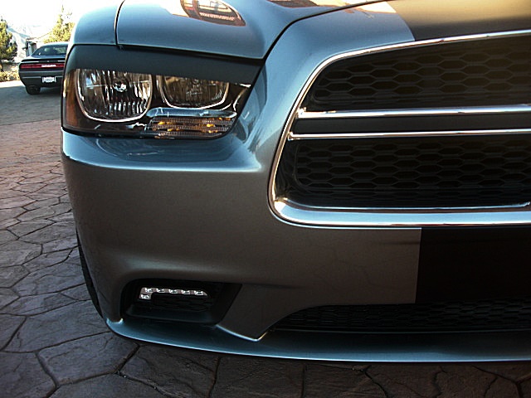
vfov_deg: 39.7
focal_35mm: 36
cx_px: 266
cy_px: 199
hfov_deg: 51.4
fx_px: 552
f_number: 2.8
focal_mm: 6.3
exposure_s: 1/100
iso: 100
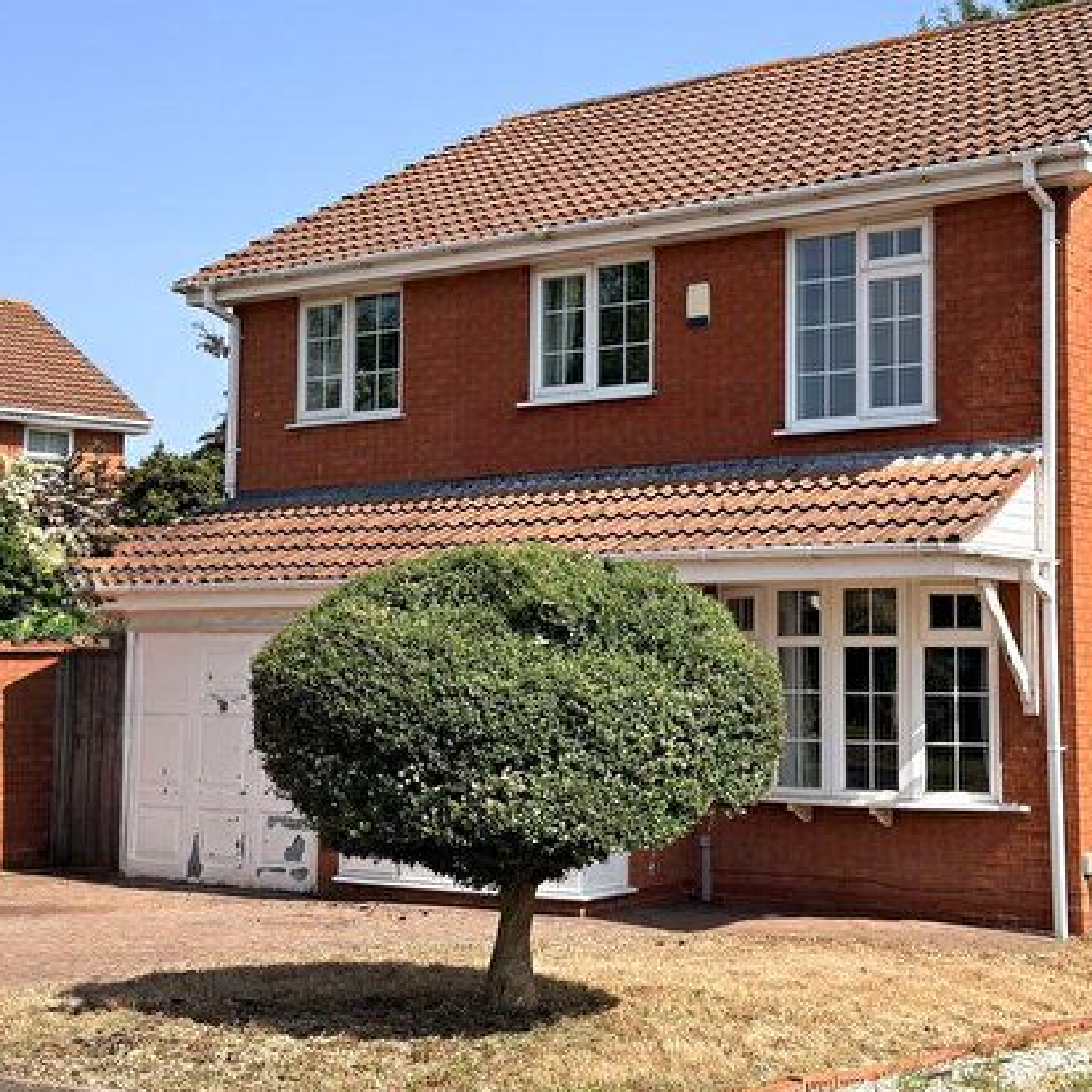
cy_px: 439
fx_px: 2034
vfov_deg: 30.0
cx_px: 702
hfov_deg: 29.9
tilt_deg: +7.0
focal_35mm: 57
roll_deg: +0.6
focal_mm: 6.76
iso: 64
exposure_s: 1/3226
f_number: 1.78
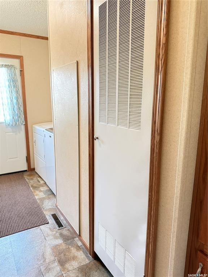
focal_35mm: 24
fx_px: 192
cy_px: 138
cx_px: 104
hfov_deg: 56.8
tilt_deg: -10.1
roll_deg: -1.8
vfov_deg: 71.6
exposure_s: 1/40
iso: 800
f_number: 1.78
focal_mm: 6.76
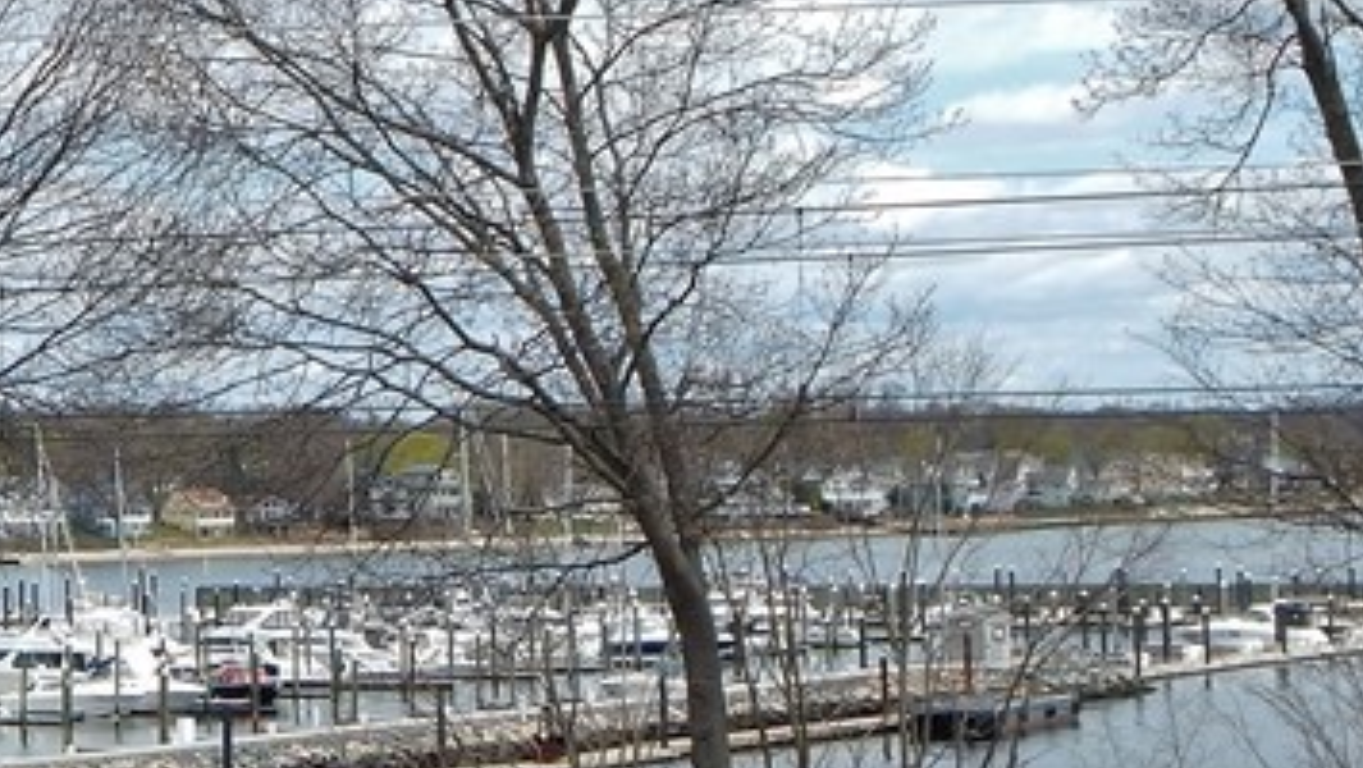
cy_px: 46
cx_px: -38
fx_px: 4881
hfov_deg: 15.6
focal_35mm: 135
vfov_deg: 9.0
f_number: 3.6
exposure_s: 1/1000
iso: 125
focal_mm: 7.7
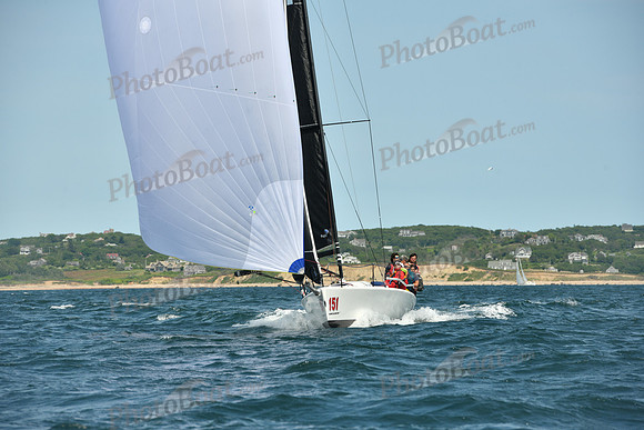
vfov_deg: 6.9
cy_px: 215
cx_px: 322
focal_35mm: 200
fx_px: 3578
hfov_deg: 10.3
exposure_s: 1/1250
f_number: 9
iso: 320
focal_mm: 200
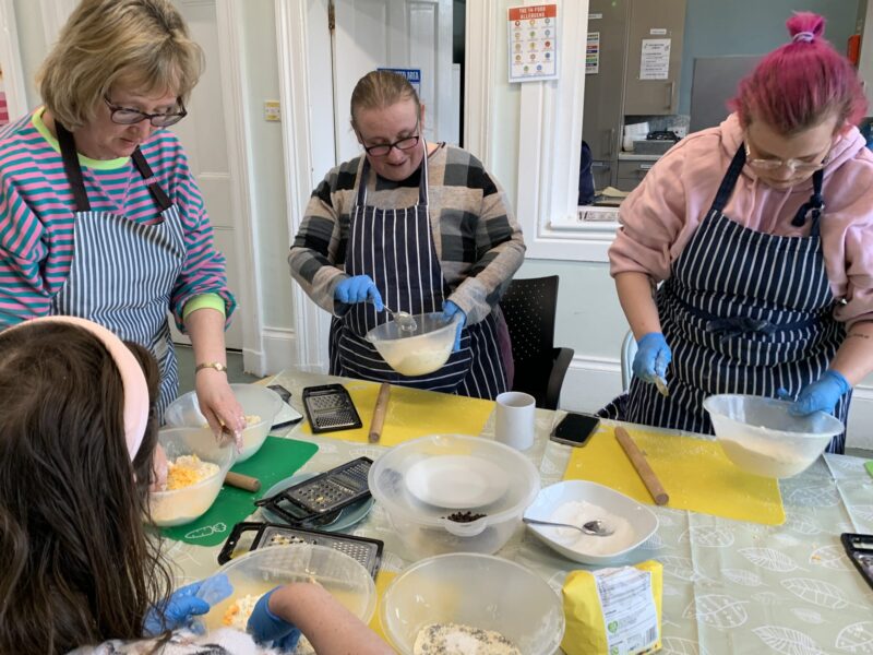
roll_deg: +0.6
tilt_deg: -18.3
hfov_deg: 67.3
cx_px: 436
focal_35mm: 26
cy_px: 328
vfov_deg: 53.1
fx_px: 656
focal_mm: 4.25
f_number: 1.8
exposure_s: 1/100
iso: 80
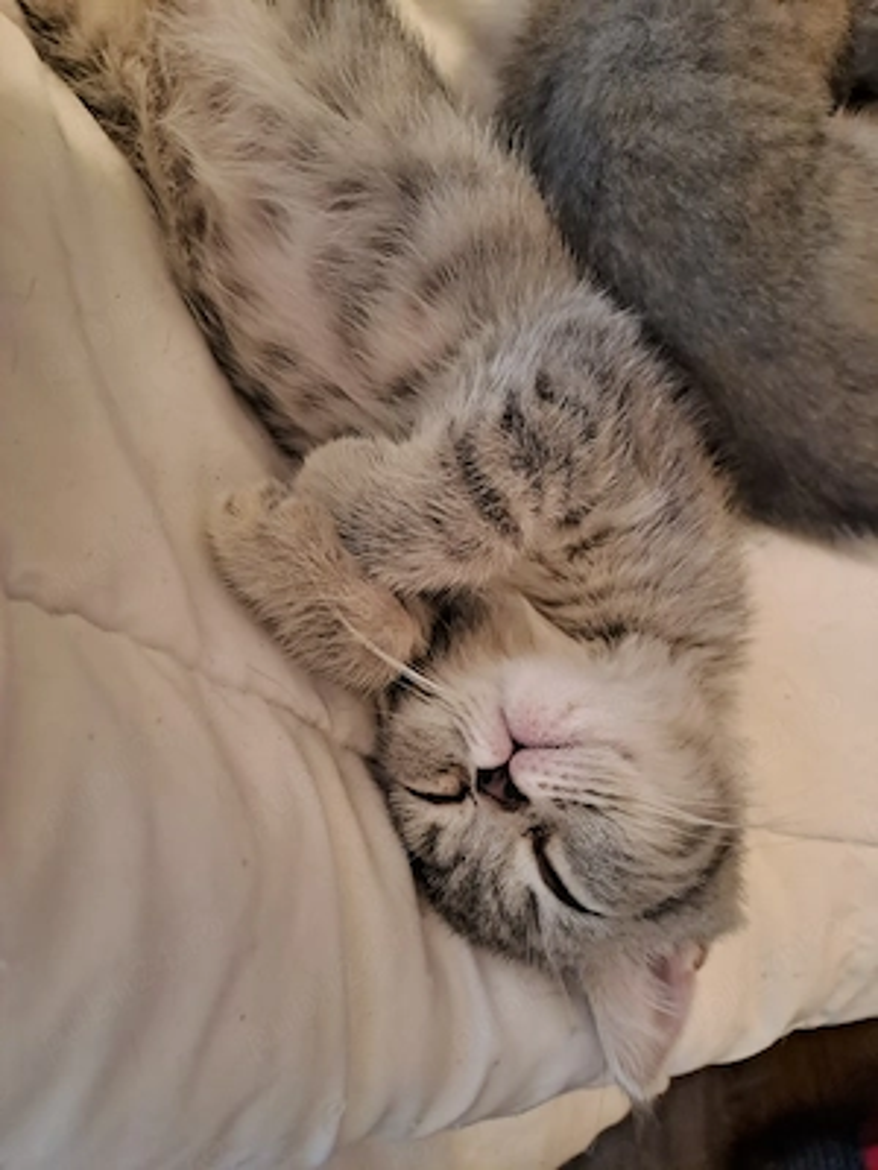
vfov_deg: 69.4
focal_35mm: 25
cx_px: 439
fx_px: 845
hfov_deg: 54.9
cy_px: 585
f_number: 1.8
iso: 400
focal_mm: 4.65
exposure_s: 1/25
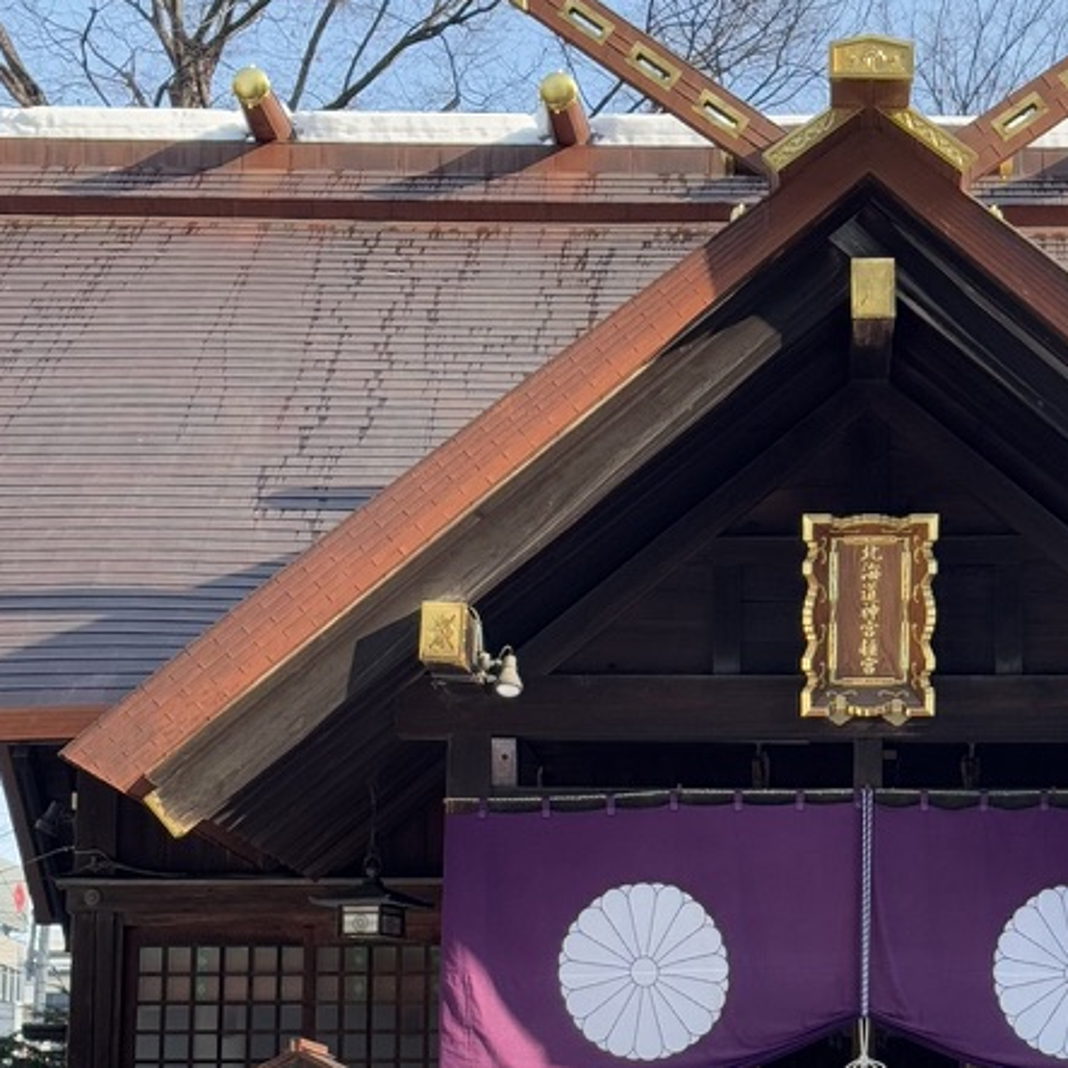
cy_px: 796
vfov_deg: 17.6
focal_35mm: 98
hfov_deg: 17.6
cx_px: 870
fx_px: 3421
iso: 64
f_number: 1.78
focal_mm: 6.76
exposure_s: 1/1312
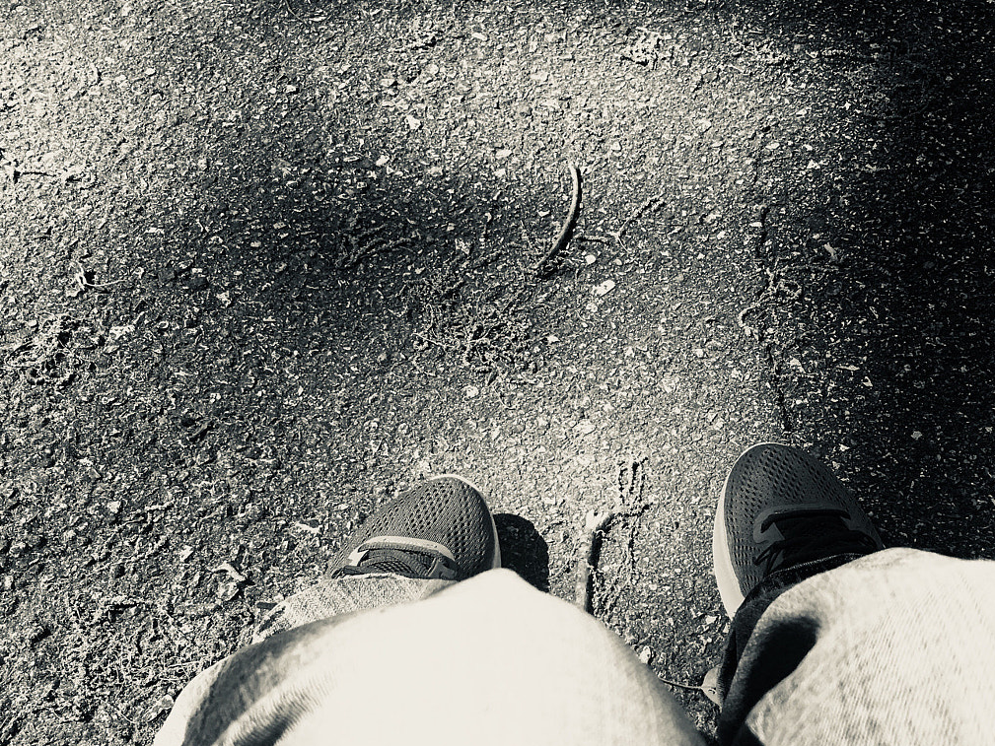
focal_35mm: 46
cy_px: 450
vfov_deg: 31.4
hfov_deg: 41.1
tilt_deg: -62.3
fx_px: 1322
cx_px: 581
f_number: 2.2
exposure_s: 1/530
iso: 25
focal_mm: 4.15
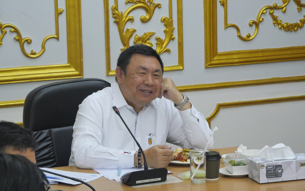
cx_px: 153
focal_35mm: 127
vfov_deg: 10.3
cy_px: 90
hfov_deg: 16.4
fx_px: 1056
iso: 3200
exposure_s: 1/60
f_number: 5.6
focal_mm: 60
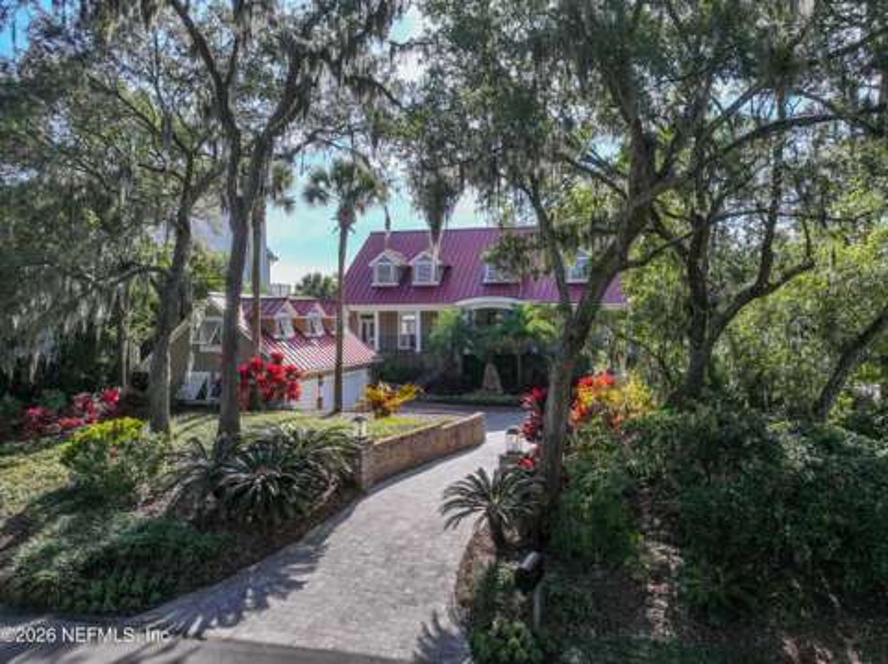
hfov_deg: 71.7
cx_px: 444
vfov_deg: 56.7
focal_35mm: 24
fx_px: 615
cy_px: 332
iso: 320
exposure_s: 1/2500
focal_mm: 12.29
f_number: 2.8
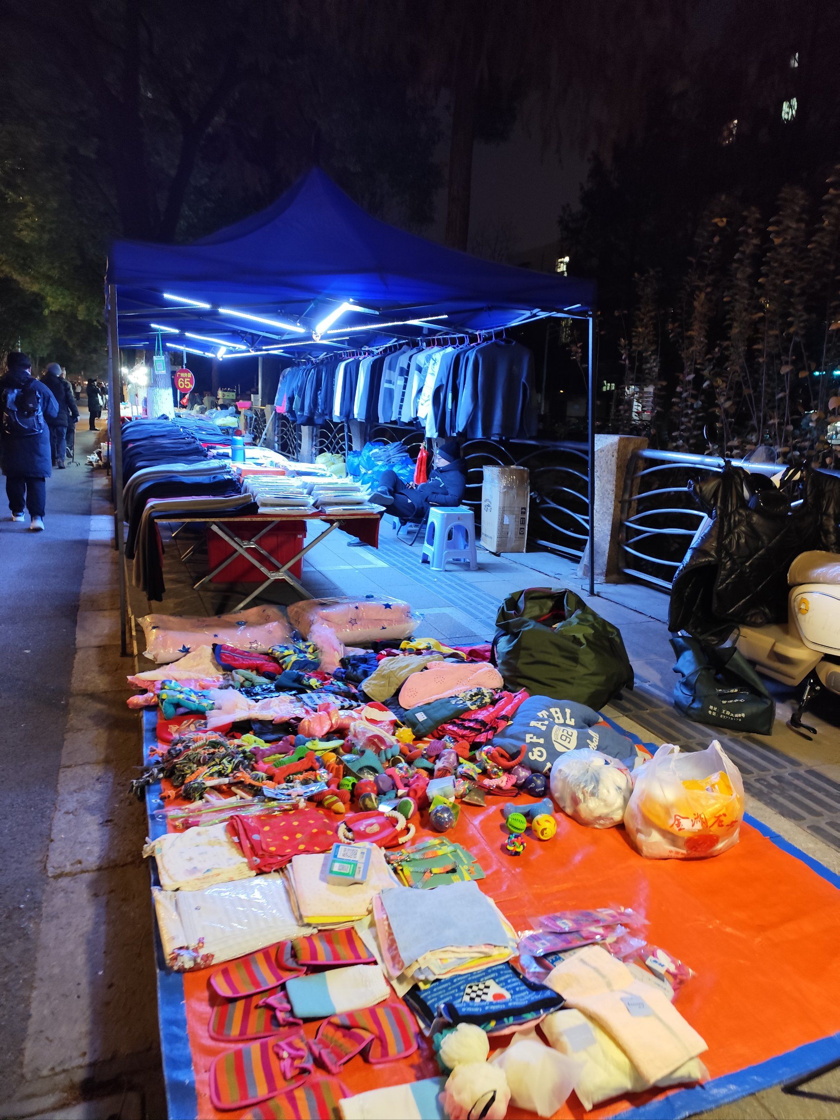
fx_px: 744
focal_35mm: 23
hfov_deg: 58.9
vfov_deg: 73.9
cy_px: 560
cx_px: 420
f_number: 1.65
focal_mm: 6.14
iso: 640
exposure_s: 1/25
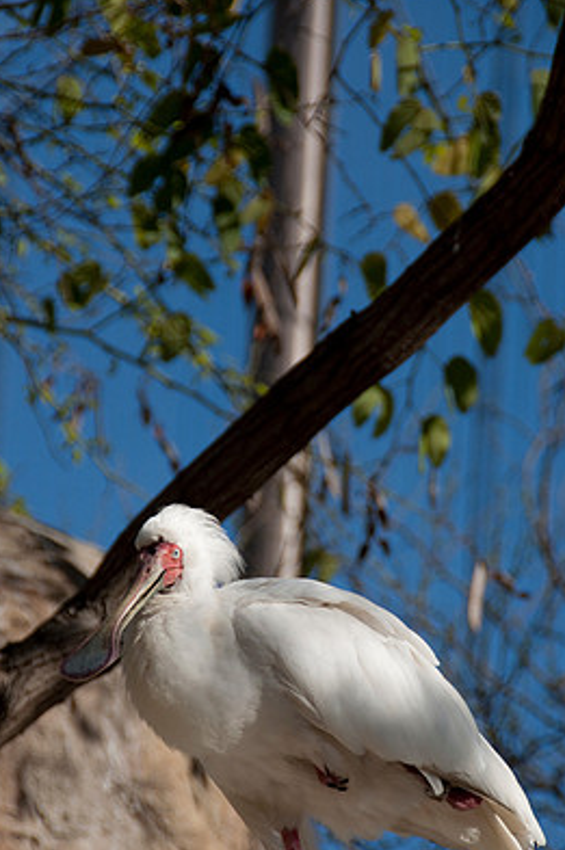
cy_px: 478
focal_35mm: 215
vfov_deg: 9.6
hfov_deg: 6.4
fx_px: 5064
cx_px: 274
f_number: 6
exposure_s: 1/1000
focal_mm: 125
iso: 220
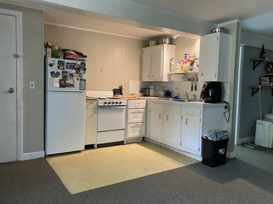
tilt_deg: -3.9
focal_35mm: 28
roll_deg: -1.4
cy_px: 102
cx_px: 136
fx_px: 221
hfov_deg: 63.4
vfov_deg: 49.7
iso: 250
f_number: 1.8
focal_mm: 3.99
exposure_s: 1/60
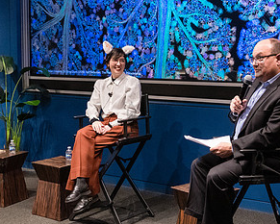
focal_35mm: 64
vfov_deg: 23.8
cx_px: 185
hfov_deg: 29.4
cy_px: 89
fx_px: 531
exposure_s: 1/200
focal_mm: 28
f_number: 4
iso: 6400
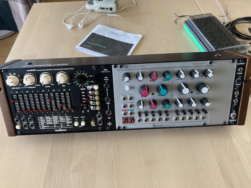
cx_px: 126
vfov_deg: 49.8
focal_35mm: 28
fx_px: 203
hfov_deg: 63.4
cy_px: 94
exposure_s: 1/64
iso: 80
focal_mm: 3.99
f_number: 1.8
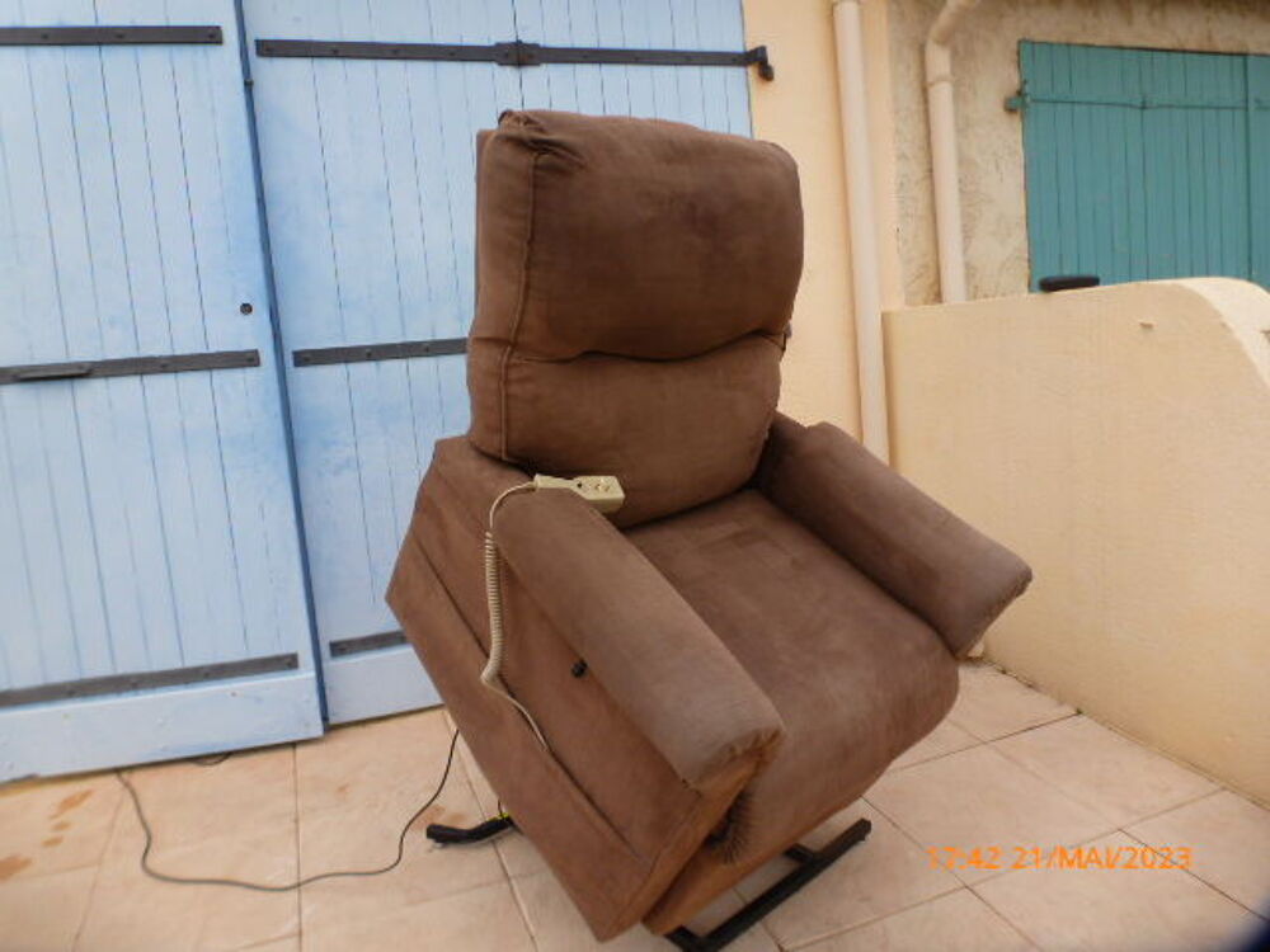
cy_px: 476
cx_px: 635
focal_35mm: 24
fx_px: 881
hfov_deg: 71.6
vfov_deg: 56.8
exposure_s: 1/125
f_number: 3.5
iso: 100
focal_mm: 4.3
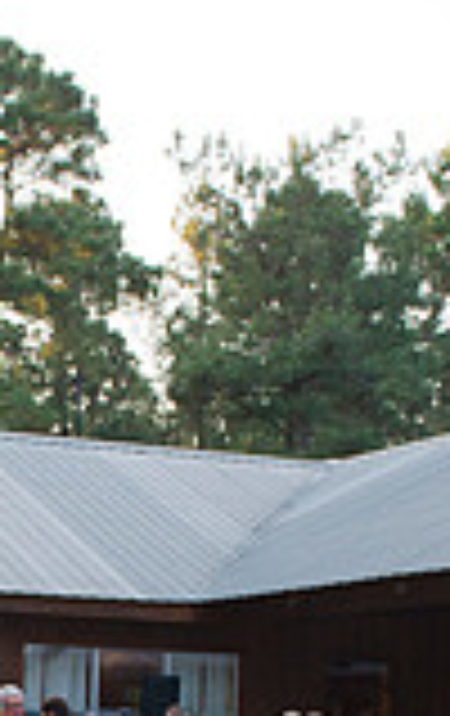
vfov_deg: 22.1
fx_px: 1739
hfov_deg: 14.1
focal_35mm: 89
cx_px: -144
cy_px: 766
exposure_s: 1/160
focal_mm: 24
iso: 640
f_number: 5
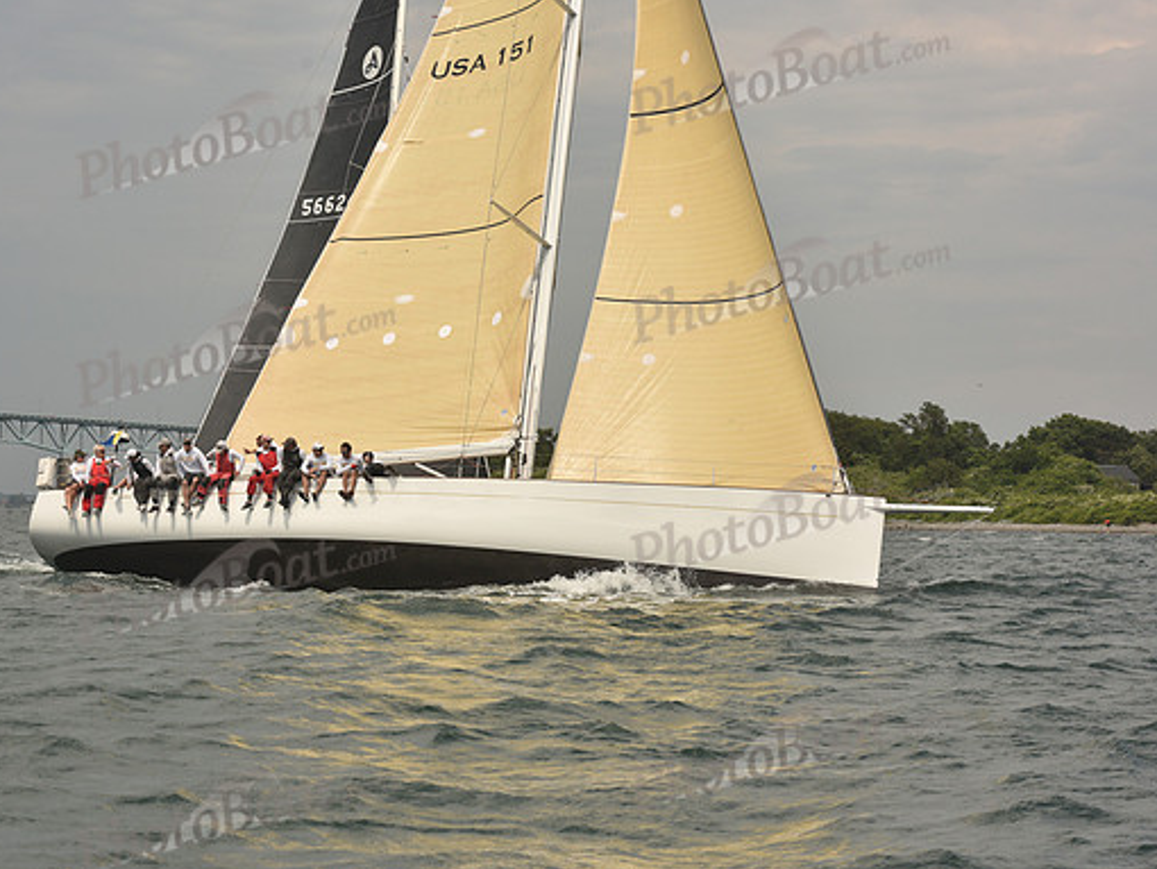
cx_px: 515
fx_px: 2742
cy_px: 434
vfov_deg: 18.0
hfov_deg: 23.8
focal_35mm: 82
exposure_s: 1/640
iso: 250
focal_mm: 75
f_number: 8
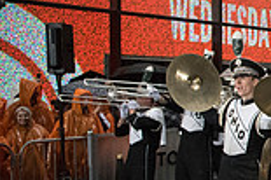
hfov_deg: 18.3
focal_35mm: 90
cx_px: 474
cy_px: 102
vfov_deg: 15.2
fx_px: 677
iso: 10000
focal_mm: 24
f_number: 2.8
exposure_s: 1/4000
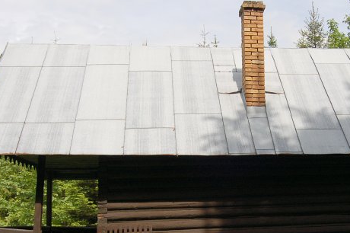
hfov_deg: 41.4
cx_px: 236
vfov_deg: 28.3
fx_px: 457
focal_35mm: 47
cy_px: 166
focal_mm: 18
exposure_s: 1/400
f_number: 7.1
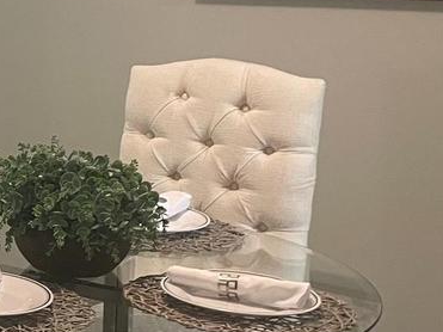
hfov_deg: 16.6
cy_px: 111
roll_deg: +1.2
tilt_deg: -8.0
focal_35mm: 101
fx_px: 1292
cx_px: -330
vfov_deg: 14.6
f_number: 1.6
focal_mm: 4.2
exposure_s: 1/60
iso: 125
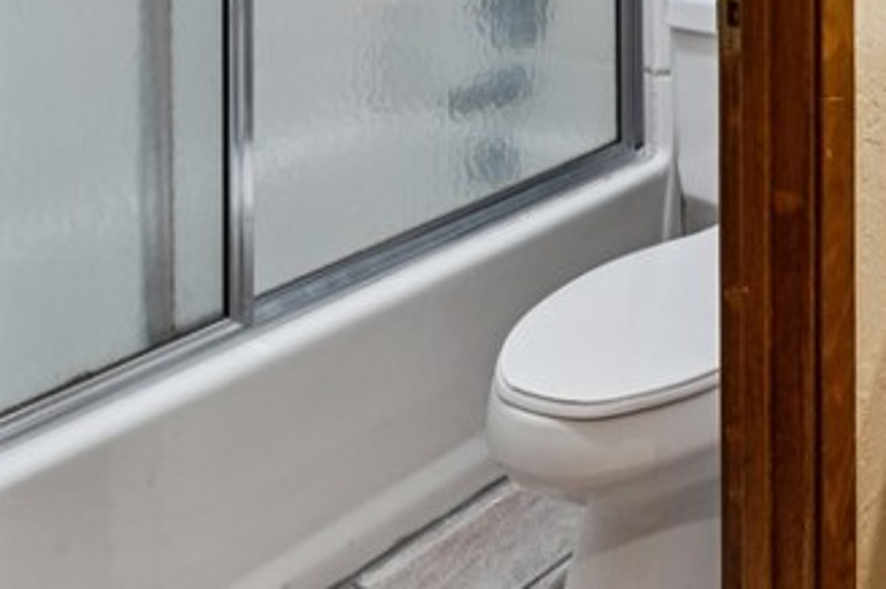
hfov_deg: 28.7
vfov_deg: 21.4
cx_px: 1245
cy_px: -327
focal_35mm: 52
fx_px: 1268
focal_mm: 16.5
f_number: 13
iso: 100
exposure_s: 1
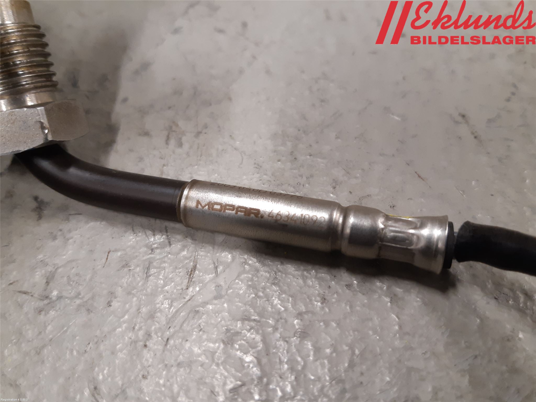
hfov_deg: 67.3
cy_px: 201
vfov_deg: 53.1
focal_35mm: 26
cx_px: 268
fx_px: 403
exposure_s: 1/50
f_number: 1.7
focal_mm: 3.93
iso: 160
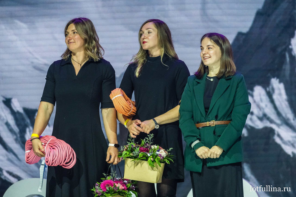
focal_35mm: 200
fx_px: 1644
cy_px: 98
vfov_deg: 6.9
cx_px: 148
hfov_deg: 10.3
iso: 2500
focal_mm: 200
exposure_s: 1/200
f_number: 4.5
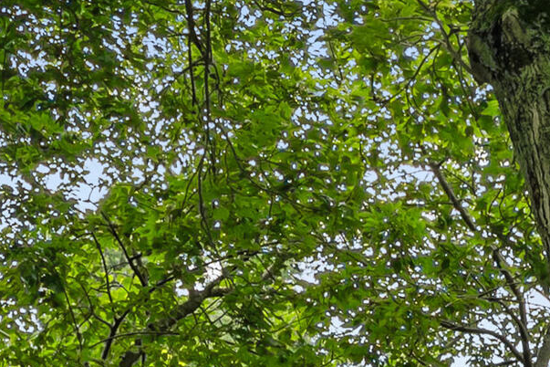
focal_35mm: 214
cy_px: 708
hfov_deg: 9.2
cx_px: -465
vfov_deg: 6.3
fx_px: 3269
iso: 320
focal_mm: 28
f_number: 8
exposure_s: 1/80
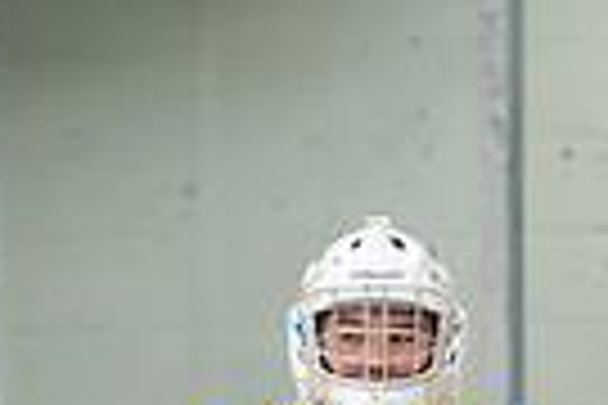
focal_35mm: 849
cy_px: 740
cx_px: 322
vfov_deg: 1.6
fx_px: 14338
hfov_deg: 2.4
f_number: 3.2
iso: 2500
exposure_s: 1/640
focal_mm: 145
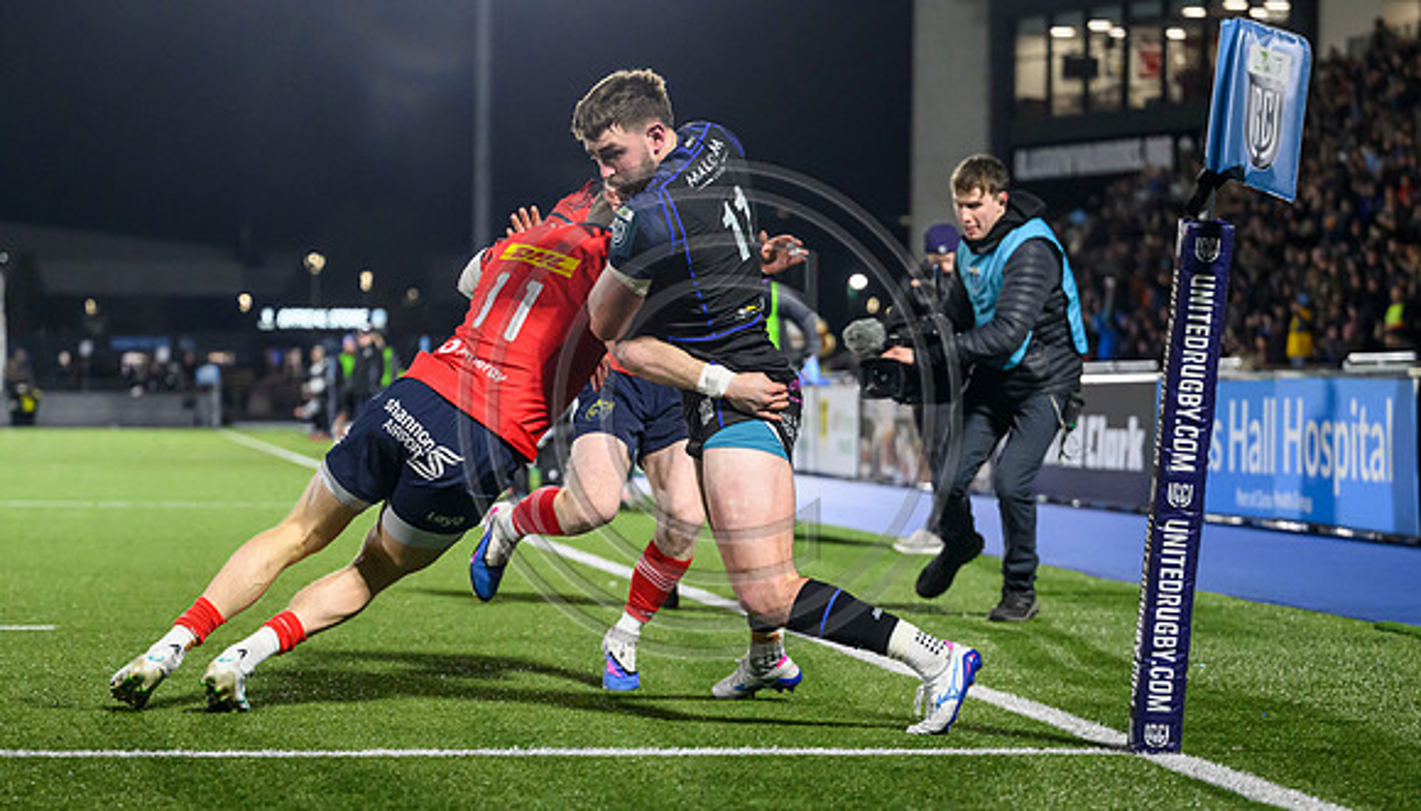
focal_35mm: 109
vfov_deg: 11.2
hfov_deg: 19.5
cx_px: 621
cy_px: 598
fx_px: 4136
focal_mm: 83
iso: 4000
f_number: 2.8
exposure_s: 1/1250
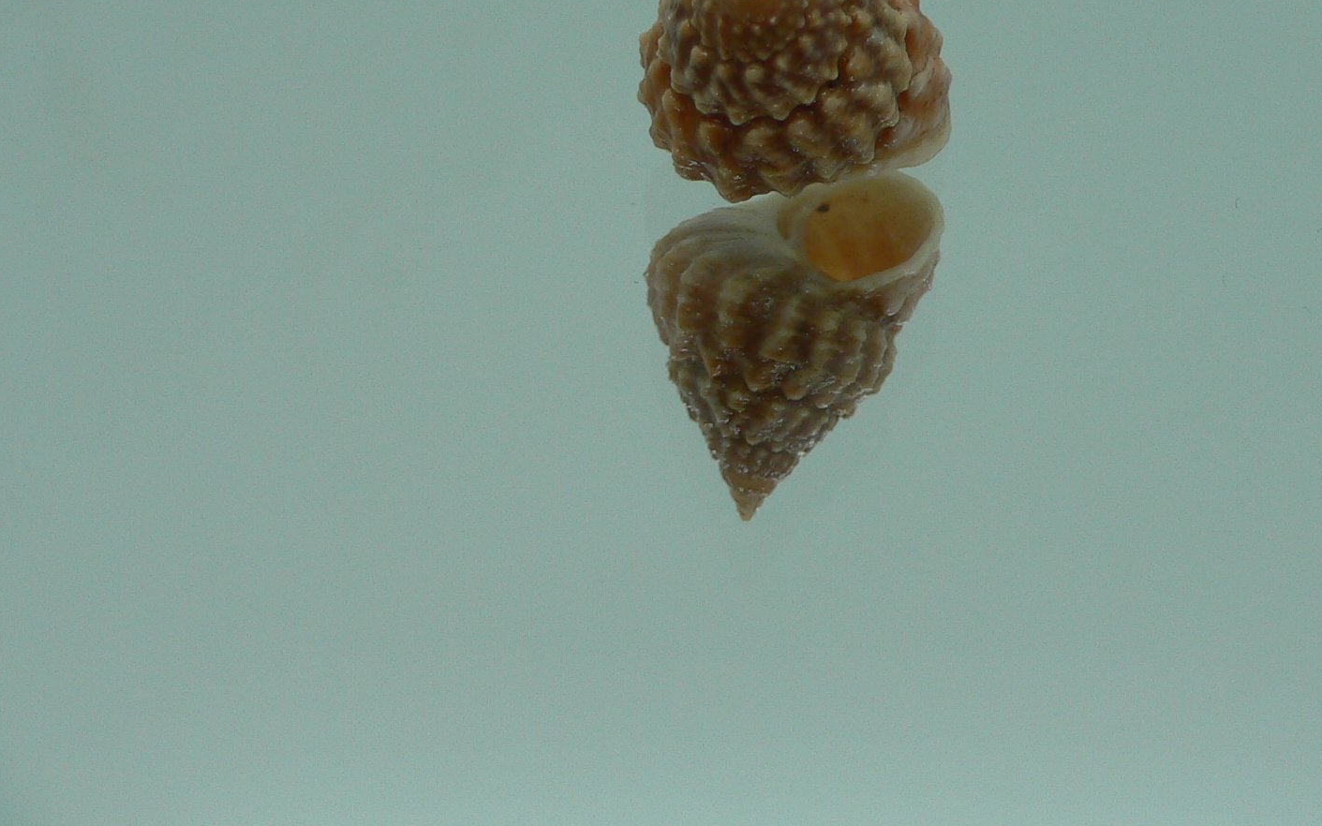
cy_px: 126
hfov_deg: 38.0
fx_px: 1910
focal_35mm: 53
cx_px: 801
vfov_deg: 23.9
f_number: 2.8
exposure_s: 1/60
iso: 80
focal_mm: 4.6
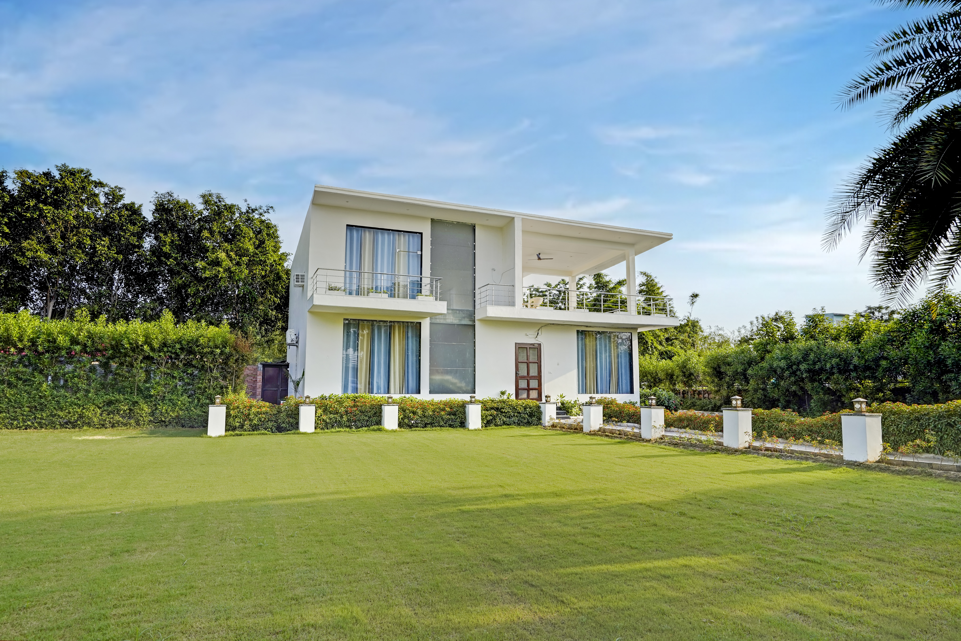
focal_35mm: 20
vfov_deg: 61.9
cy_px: 320
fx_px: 534
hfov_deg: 84.0
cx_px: 480
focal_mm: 20
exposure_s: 1/125
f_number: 11
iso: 250
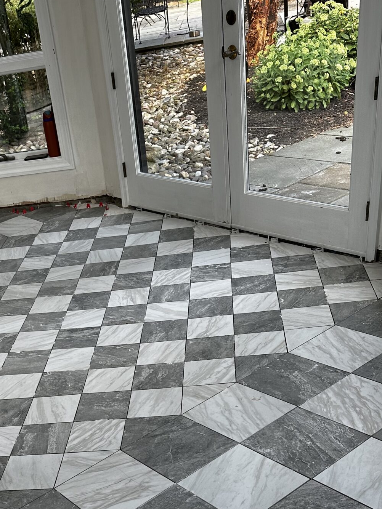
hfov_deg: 31.0
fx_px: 677
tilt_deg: -34.5
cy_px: 452
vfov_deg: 38.6
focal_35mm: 46
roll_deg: +10.4
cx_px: 98
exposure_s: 1/454
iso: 80
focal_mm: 6.86
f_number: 1.78
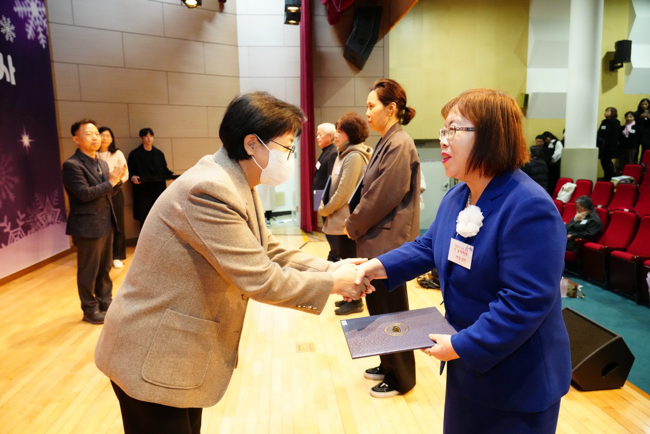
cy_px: 217
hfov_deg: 73.7
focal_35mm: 24
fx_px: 433
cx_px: 325
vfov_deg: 53.1
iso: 10000
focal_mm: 24
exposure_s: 1/160
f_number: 4.5
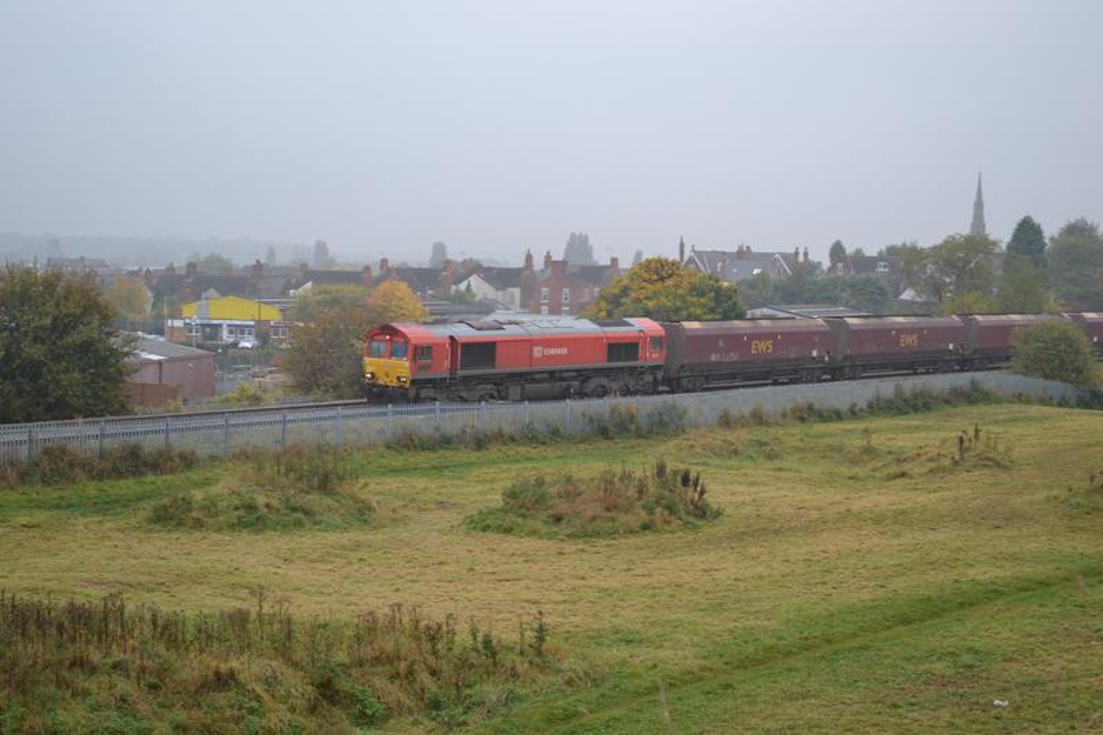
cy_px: 368
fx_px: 2022
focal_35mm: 66
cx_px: 552
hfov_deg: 30.5
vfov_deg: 20.6
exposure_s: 1/125
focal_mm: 44
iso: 400
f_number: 5.6
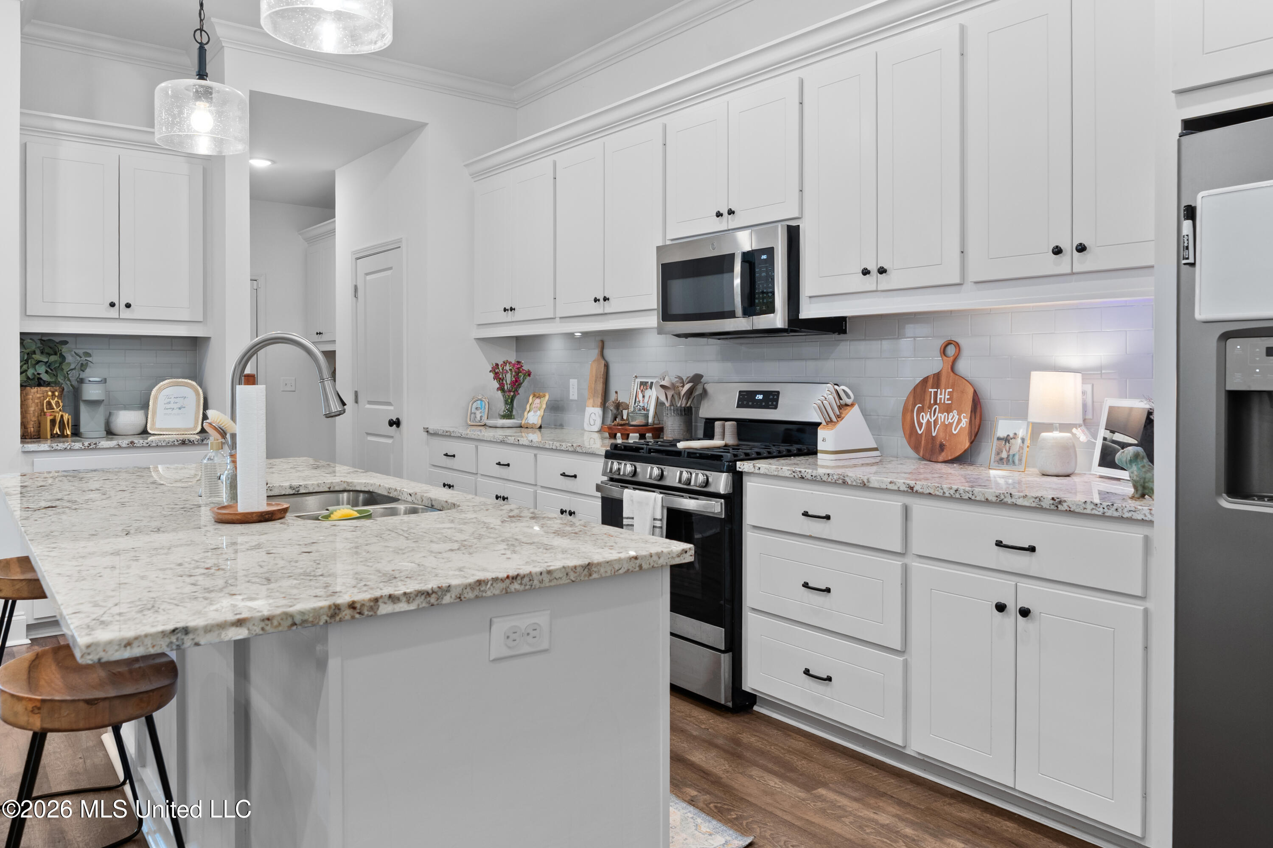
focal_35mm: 24
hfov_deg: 73.7
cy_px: 424
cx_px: 636
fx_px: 849
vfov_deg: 53.1
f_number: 5
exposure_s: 1/6
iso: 320
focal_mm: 16
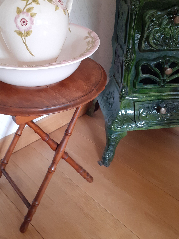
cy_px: 95
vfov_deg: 47.6
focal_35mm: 39
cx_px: 83
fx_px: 269
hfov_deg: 36.8
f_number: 1.9
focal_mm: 3.6
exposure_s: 1/33
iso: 200
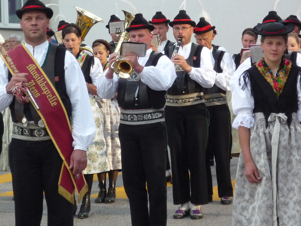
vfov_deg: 8.5
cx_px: 149
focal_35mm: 174
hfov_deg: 11.4
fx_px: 1513
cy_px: 98
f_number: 5.8
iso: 400
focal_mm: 20.8
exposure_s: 1/60
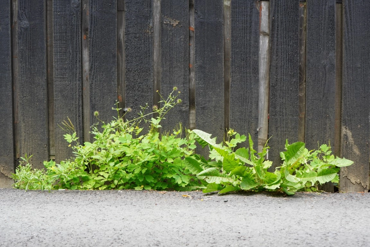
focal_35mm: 44
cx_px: 185
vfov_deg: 30.8
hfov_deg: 45.0
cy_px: 124
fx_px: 447
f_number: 7.1
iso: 160
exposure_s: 1/25
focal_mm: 29
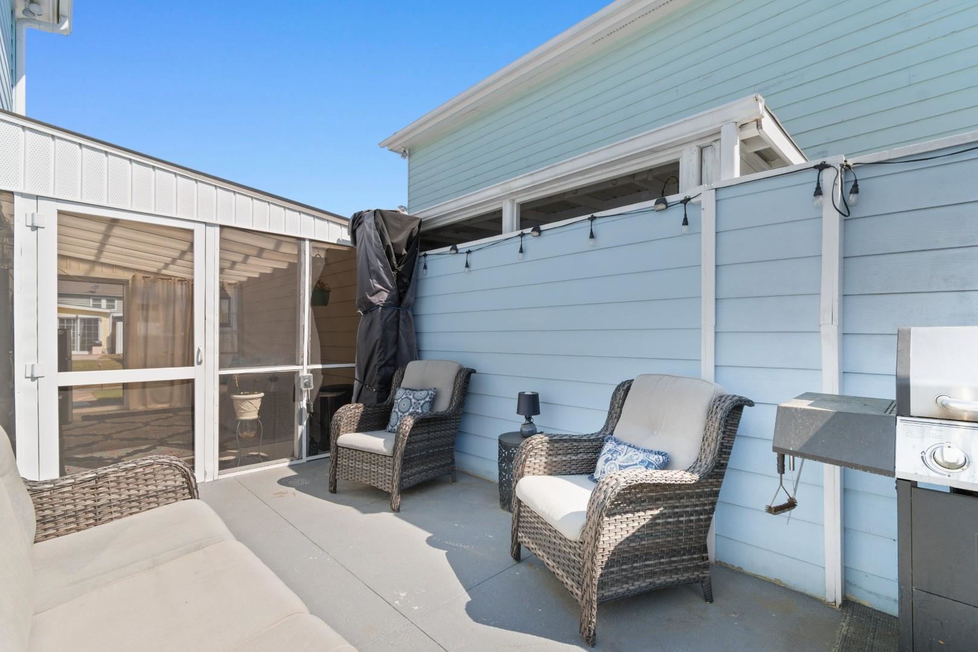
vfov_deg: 77.3
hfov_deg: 100.4
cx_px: 489
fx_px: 407
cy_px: 326
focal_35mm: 15
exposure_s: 1/125
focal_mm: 10
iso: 100
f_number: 5.6
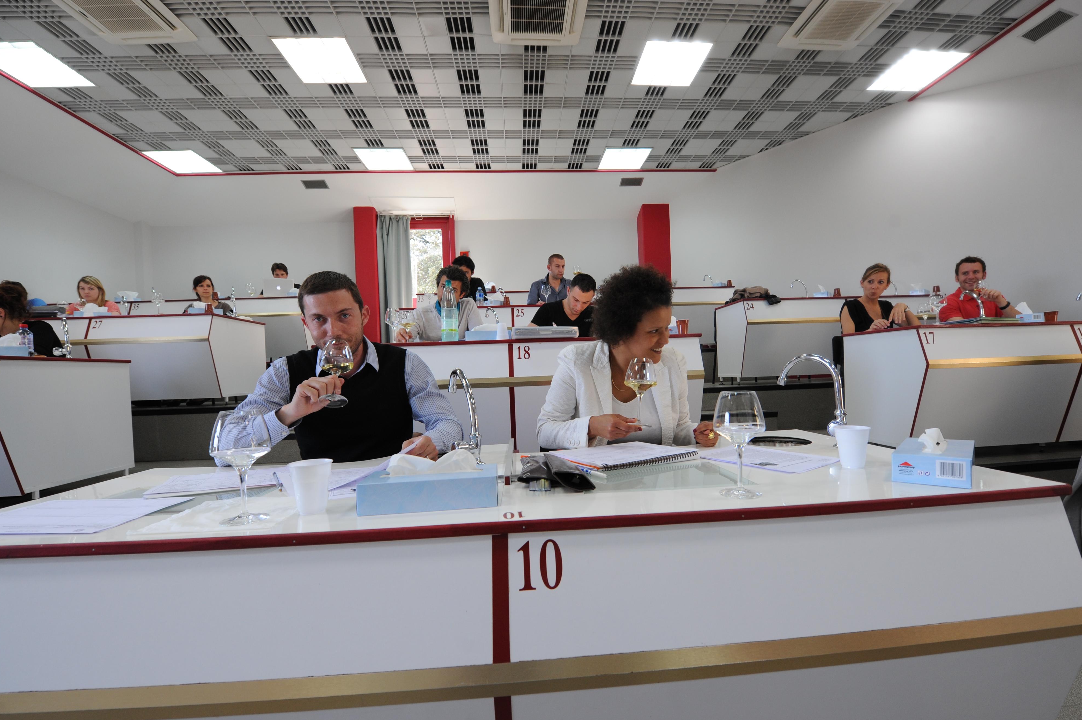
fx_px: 451
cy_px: 377
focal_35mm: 15
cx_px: 555
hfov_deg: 100.4
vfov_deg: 77.2
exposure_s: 1/60
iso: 800
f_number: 7.1
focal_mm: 14
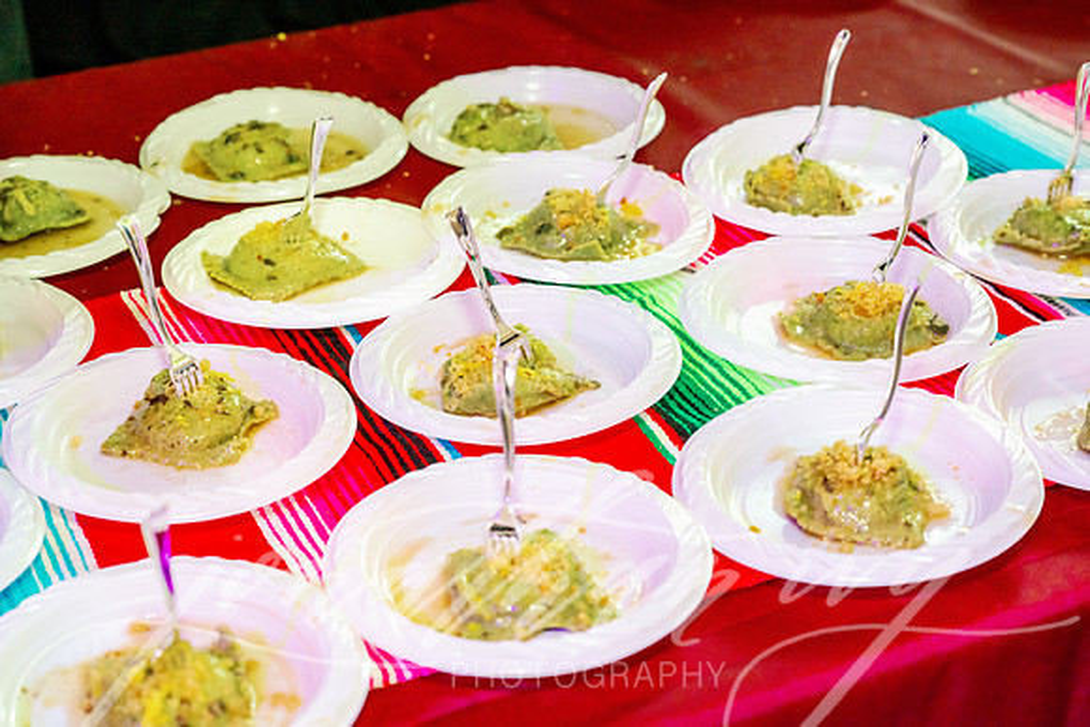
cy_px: 364
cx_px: 545
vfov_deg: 19.7
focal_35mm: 69
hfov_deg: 29.2
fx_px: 2090
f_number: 6.3
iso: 2000
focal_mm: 69
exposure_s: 1/100
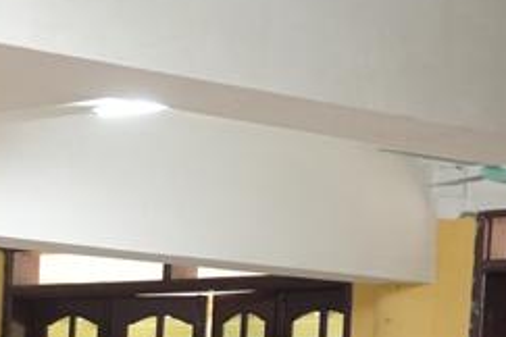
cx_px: -477
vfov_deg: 8.2
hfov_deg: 11.6
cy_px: 634
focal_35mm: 160
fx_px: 2248
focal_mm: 32.4
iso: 2000
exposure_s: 1/125
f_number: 2.8
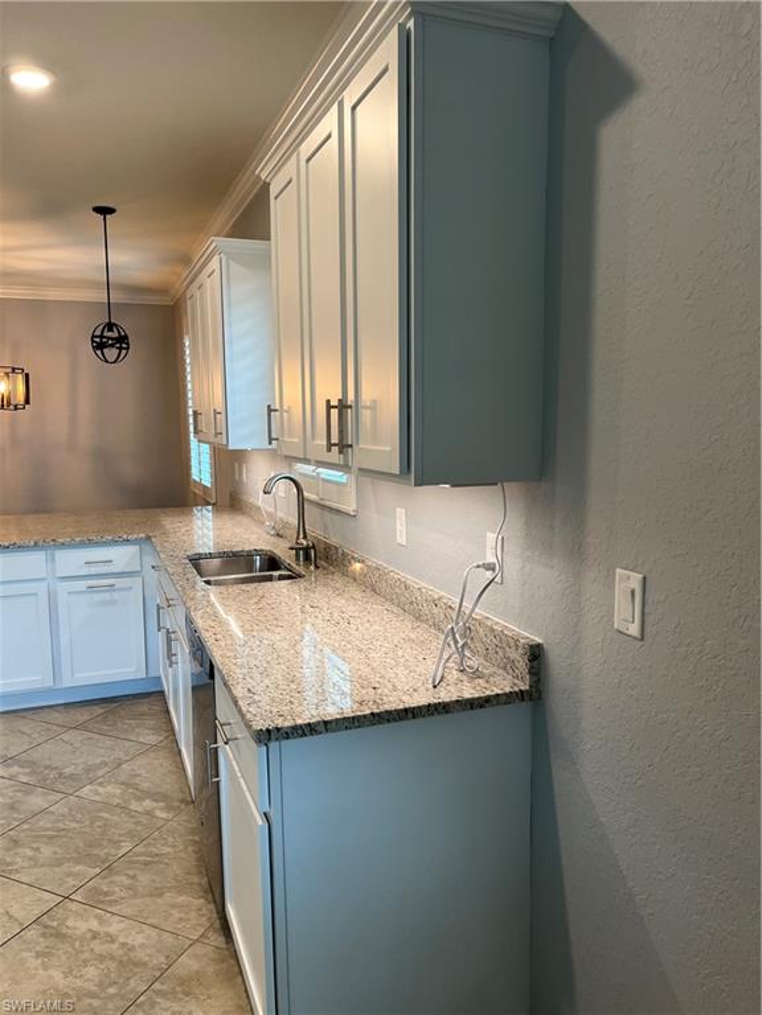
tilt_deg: -8.8
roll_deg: +0.1
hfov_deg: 53.1
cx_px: 381
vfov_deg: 67.3
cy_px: 508
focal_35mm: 26
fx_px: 763
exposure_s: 1/120
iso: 125
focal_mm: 5.7
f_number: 1.5
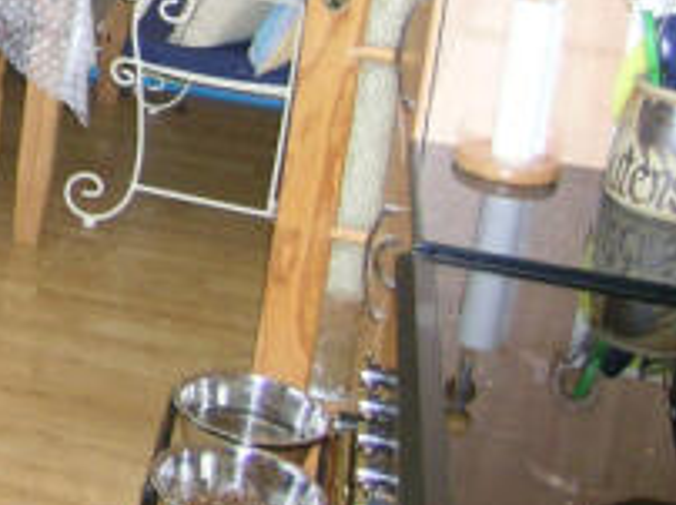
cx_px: -246
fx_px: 1580
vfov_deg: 17.3
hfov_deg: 21.4
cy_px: -105
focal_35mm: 81
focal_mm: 5.8
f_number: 2.8
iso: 194
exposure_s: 1/60.1
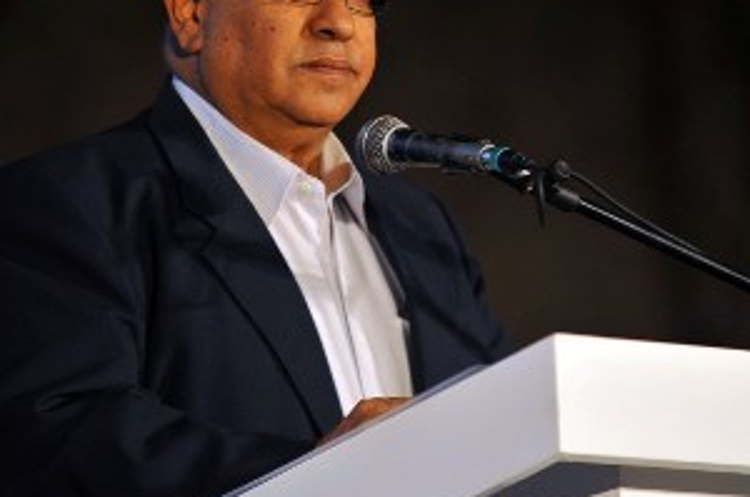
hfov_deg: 6.9
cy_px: 185
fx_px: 6219
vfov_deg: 4.6
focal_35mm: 299
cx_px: 452
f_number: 2.8
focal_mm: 200
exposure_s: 1/200
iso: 1000
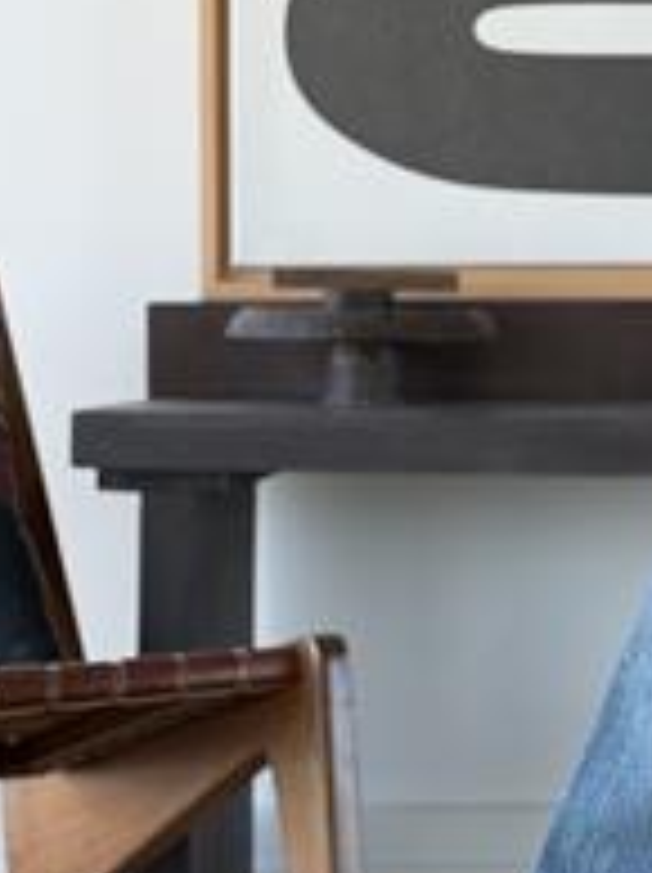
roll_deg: -0.4
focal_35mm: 132
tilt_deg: -1.2
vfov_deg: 14.9
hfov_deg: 11.0
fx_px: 3322
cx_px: 800
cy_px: 304
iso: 80
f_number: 1.78
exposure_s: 1/200
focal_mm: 6.76
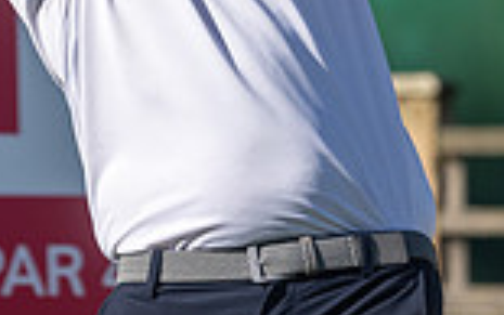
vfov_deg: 1.0
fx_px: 18220
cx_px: 70
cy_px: -312
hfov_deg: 1.6
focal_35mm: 1326
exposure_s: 1/2000
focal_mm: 300
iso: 200
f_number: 4
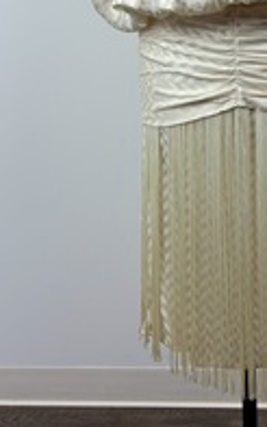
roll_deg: +0.0
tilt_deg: -2.5
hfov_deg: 22.6
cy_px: 46
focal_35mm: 56
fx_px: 652
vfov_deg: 34.3
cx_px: 237
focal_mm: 5.96
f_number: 1.6
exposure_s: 1/249
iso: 50
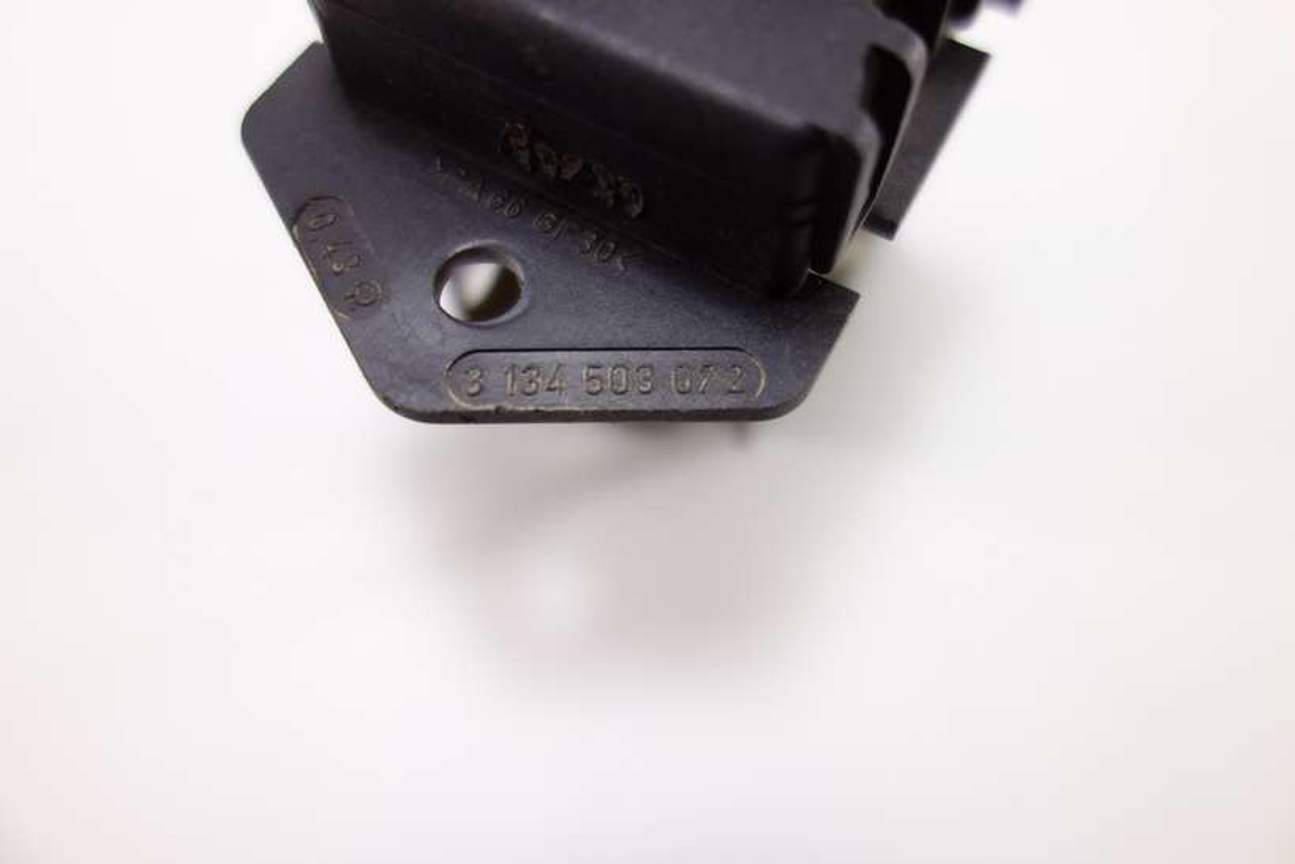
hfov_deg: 65.5
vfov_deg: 46.4
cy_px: 432
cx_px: 648
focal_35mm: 28
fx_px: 1007
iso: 125
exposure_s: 1/100
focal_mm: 10.4
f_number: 1.8
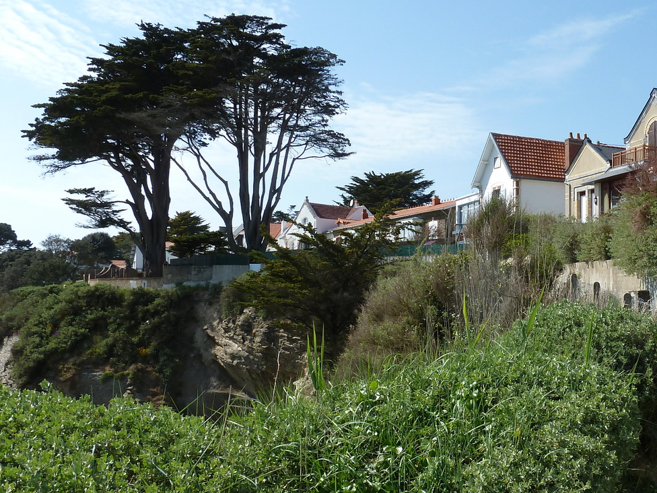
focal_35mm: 41
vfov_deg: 35.1
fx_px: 778
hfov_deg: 44.7
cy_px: 259
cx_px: 464
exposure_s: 1/400
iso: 80
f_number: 4.5
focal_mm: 4.1
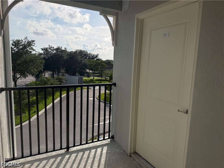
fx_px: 155
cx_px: 112
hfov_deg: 71.6
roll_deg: -1.9
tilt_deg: -7.8
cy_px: 84
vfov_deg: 56.8
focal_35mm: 24
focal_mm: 6.76
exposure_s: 1/17544
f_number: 1.78
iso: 80
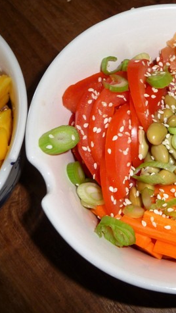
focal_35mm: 41
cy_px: 156
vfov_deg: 49.4
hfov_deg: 27.6
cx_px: 170
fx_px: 340
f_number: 3.3
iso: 100
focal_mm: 4.7
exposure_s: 1/30
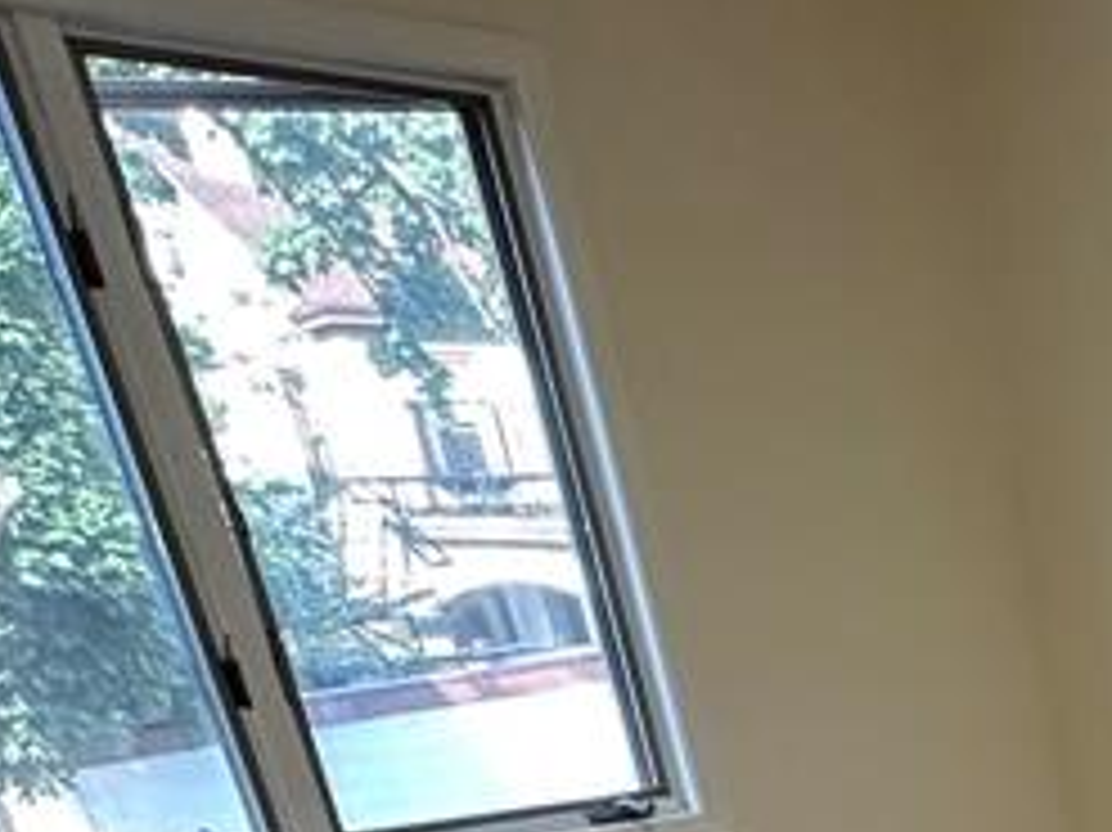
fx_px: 1862
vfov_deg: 19.1
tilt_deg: -25.4
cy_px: 1498
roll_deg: +4.6
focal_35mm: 58
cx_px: 1490
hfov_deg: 27.2
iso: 250
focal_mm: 2.22
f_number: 2.2
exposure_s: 1/120
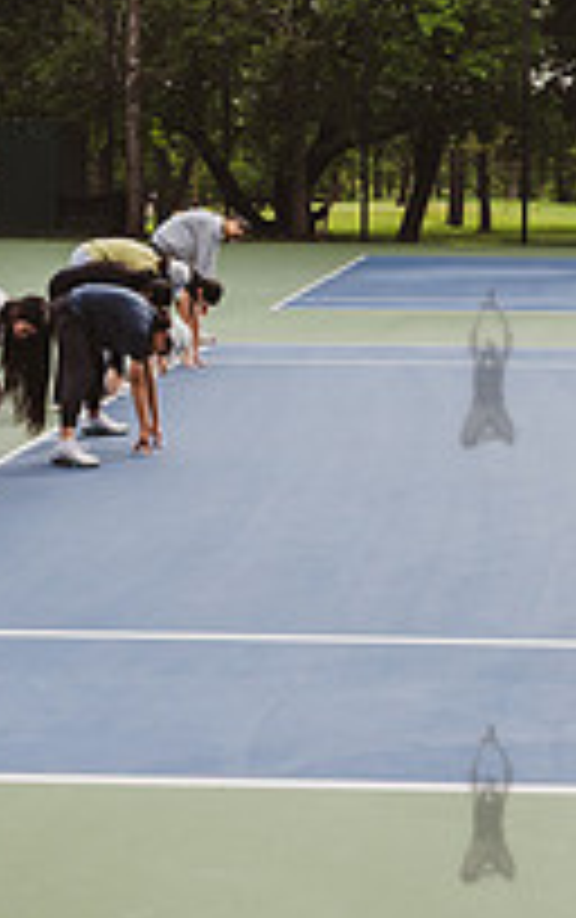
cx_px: 470
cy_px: 366
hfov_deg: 18.2
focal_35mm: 71
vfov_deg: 28.9
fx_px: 1778
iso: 200
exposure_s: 1/500
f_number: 5.6
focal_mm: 24
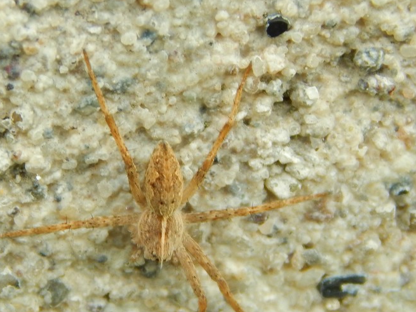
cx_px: 162
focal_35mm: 237
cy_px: 202
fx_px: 2848
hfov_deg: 8.4
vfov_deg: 6.3
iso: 160
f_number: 5.3
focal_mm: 32.8
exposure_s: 1/30
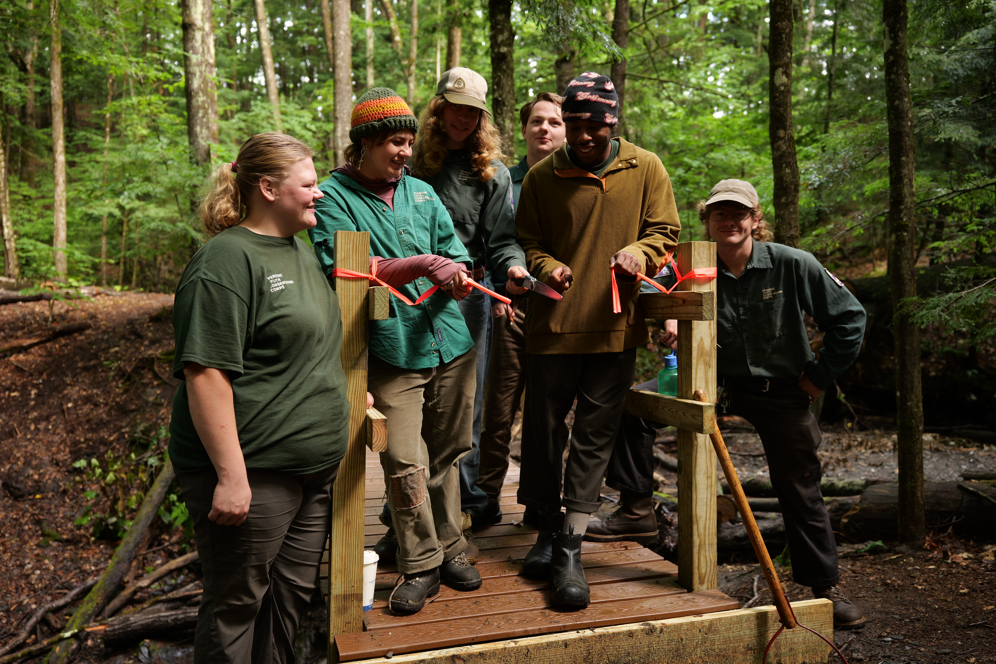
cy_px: 332
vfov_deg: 46.4
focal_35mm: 28
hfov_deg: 65.5
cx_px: 498
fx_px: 775
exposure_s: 1/60
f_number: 2.8
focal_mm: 28
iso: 640
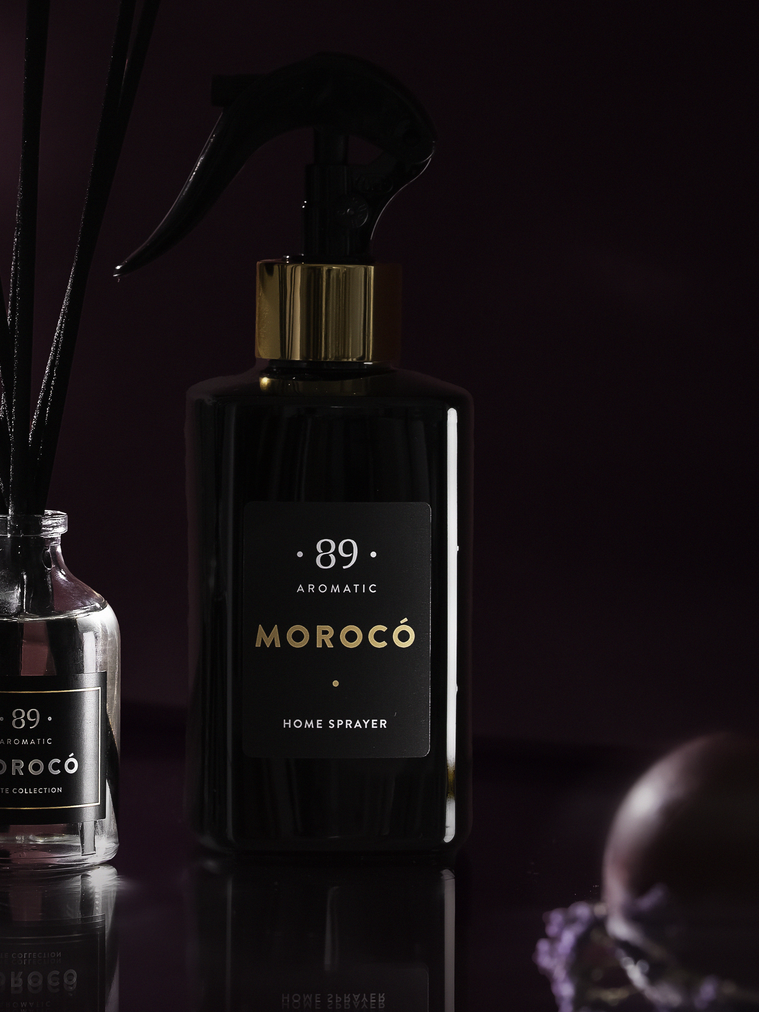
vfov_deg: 12.3
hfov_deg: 9.3
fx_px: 4647
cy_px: 125
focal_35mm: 159
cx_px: 153
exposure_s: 1/25
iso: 200
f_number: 8
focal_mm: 90
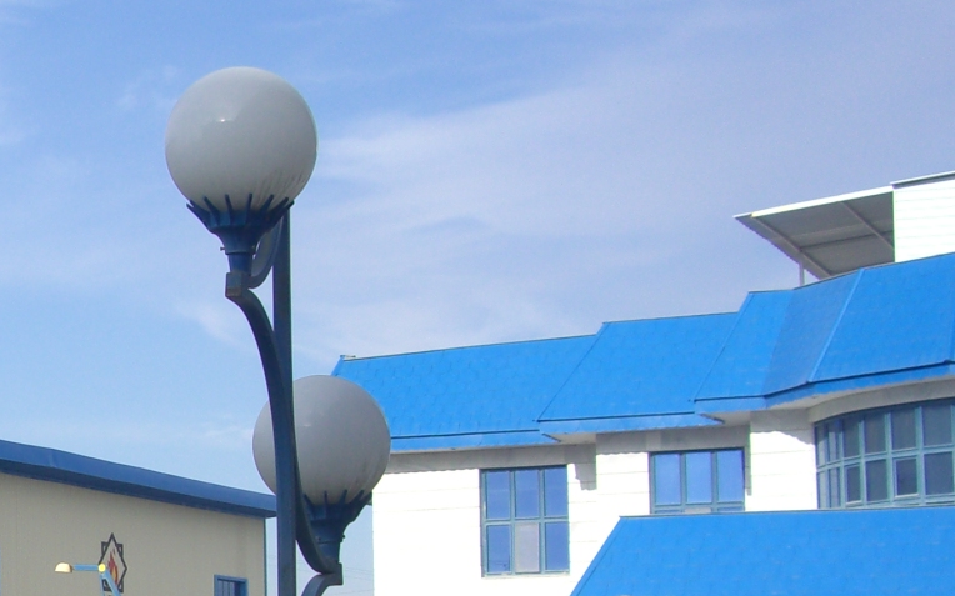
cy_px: 600
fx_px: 2810
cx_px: -152
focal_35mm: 108
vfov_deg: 12.0
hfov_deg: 18.4
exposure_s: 1/320
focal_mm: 7.9
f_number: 5.6
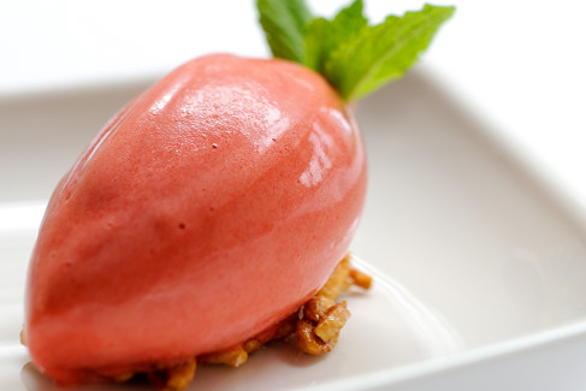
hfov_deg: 15.3
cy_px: 189
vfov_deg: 10.2
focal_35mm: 134
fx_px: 2182
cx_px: 241
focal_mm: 85
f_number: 5.6
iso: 640
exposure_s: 1/125
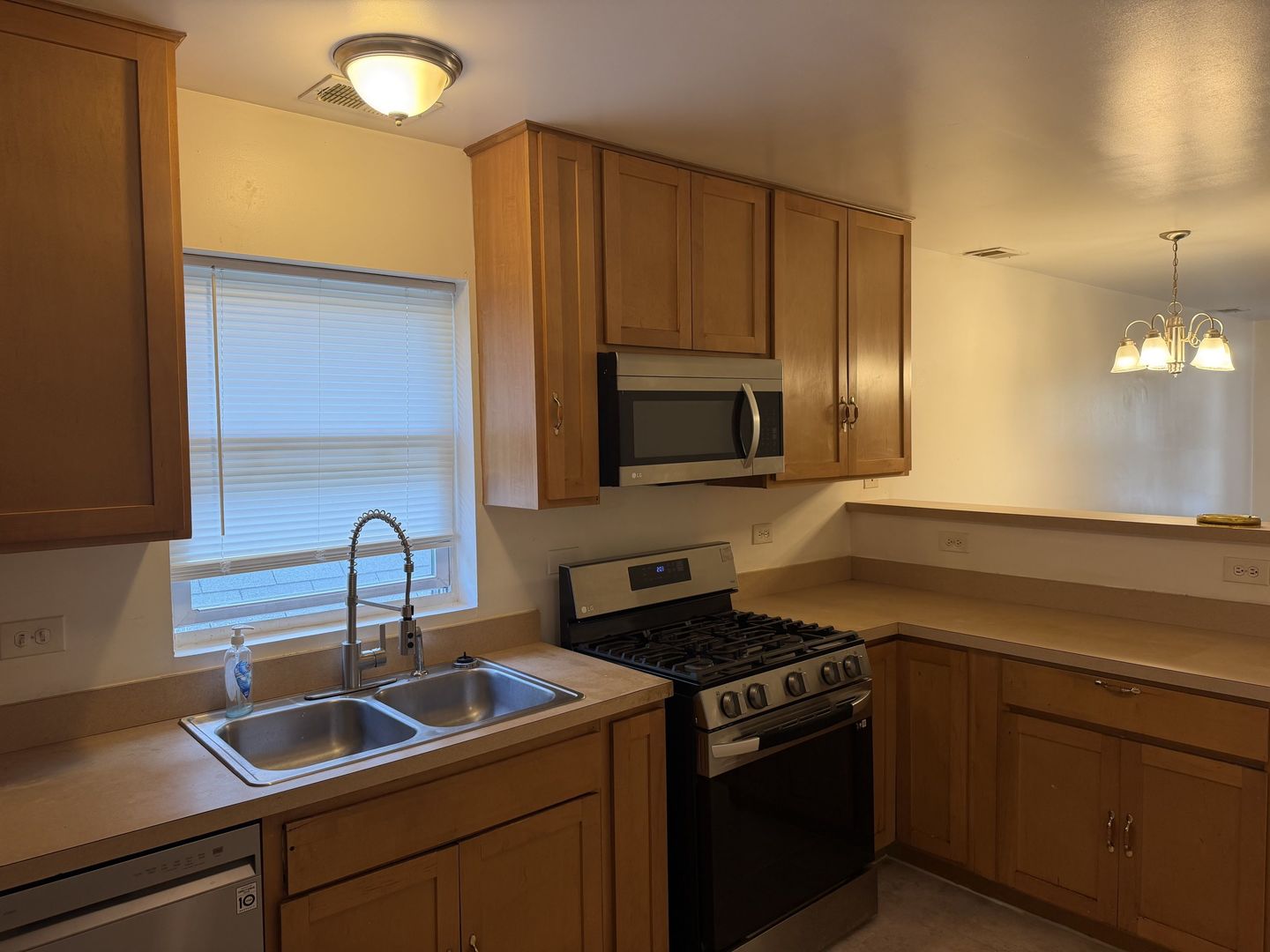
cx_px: 635
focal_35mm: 24
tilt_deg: -2.7
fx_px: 881
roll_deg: +1.5
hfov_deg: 71.6
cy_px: 476
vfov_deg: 56.8
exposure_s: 1/60
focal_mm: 6.76
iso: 125
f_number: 1.78
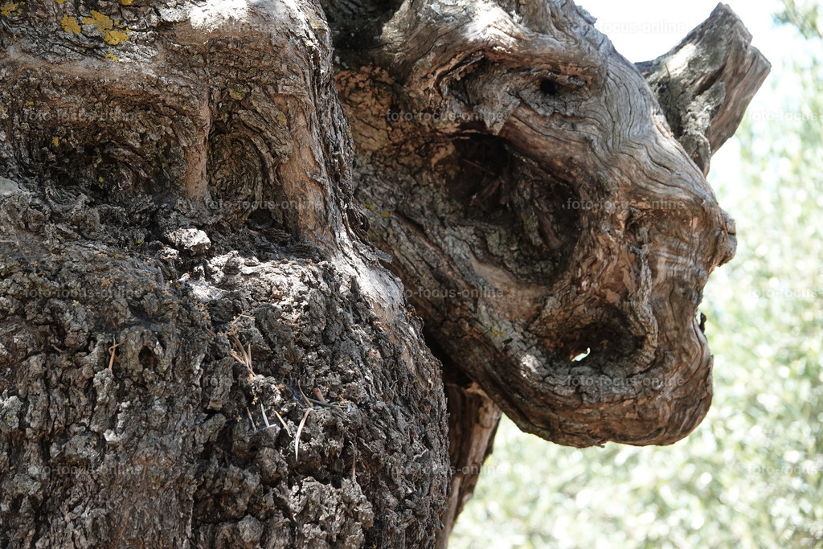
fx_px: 4207
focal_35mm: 184
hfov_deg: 11.2
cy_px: 274
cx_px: 412
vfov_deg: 7.5
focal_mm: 67.46
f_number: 4
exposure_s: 1/200
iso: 400
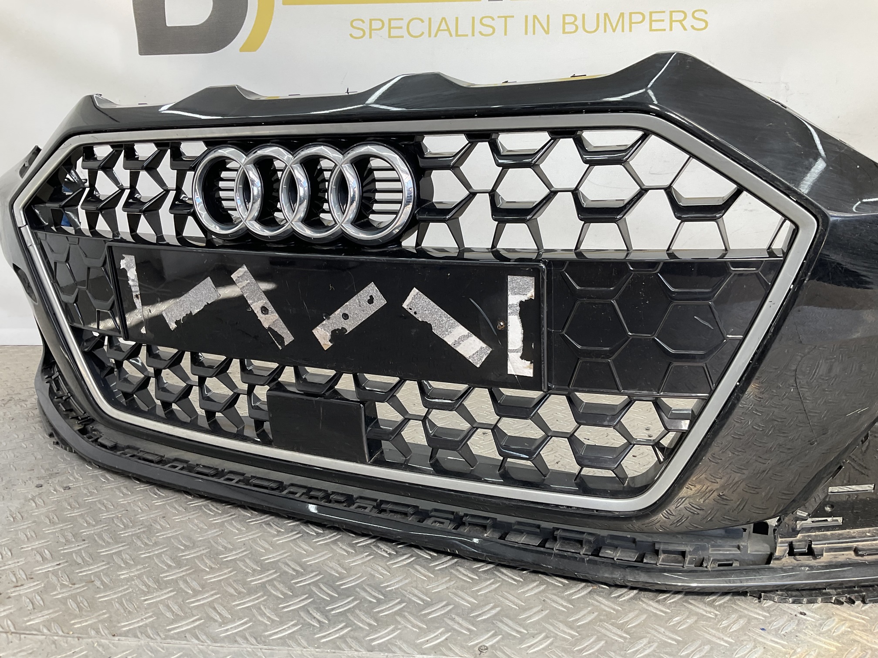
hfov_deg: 61.7
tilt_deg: -11.2
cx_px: 439
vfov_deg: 48.2
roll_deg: -1.0
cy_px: 329
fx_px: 736
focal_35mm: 29
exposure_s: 1/100
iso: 20
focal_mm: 3
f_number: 1.8
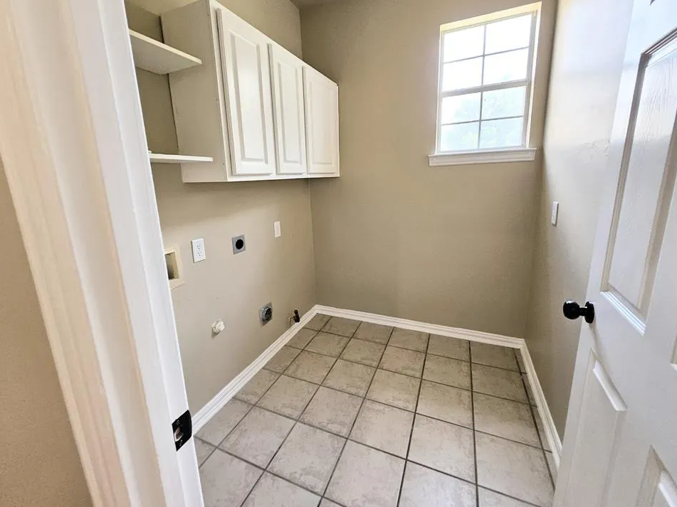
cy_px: 239
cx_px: 331
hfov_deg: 102.1
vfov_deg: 85.6
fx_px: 274
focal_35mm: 14
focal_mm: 1.74
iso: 250
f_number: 2.2
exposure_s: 1/60
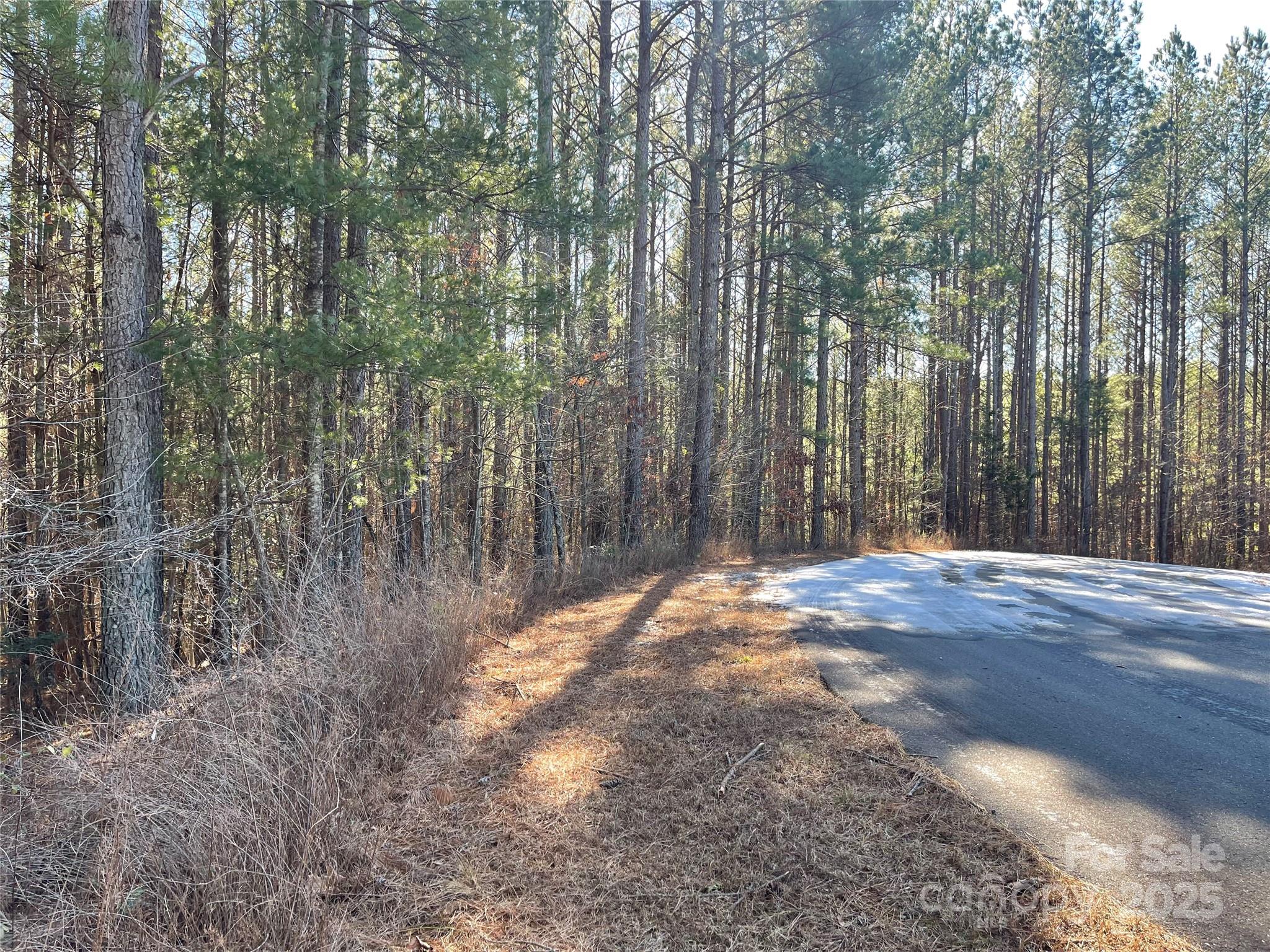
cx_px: 635
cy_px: 476
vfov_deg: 54.9
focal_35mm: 25
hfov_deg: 69.4
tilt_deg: -2.3
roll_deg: -0.5
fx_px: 917
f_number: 1.6
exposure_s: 1/223
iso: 32
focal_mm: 5.1
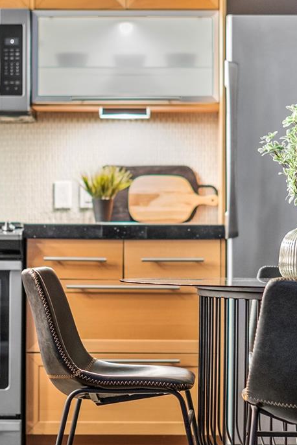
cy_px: 218
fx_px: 1621
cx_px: 191
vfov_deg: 15.6
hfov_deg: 10.5
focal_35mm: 131
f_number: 1.8
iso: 640
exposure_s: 1/3
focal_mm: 50
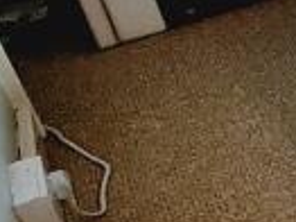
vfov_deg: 13.3
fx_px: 871
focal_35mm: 102
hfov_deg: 8.8
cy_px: -147
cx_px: 1114
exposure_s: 1/50
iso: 250
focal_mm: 2.2
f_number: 2.2
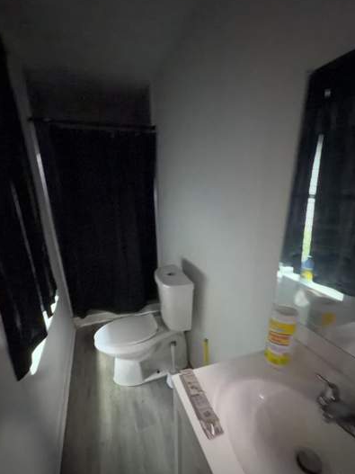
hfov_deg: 74.7
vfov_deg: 90.3
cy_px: 274
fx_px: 233
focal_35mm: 17
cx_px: 178
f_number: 2.2
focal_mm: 2.22
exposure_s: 1/60
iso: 1250
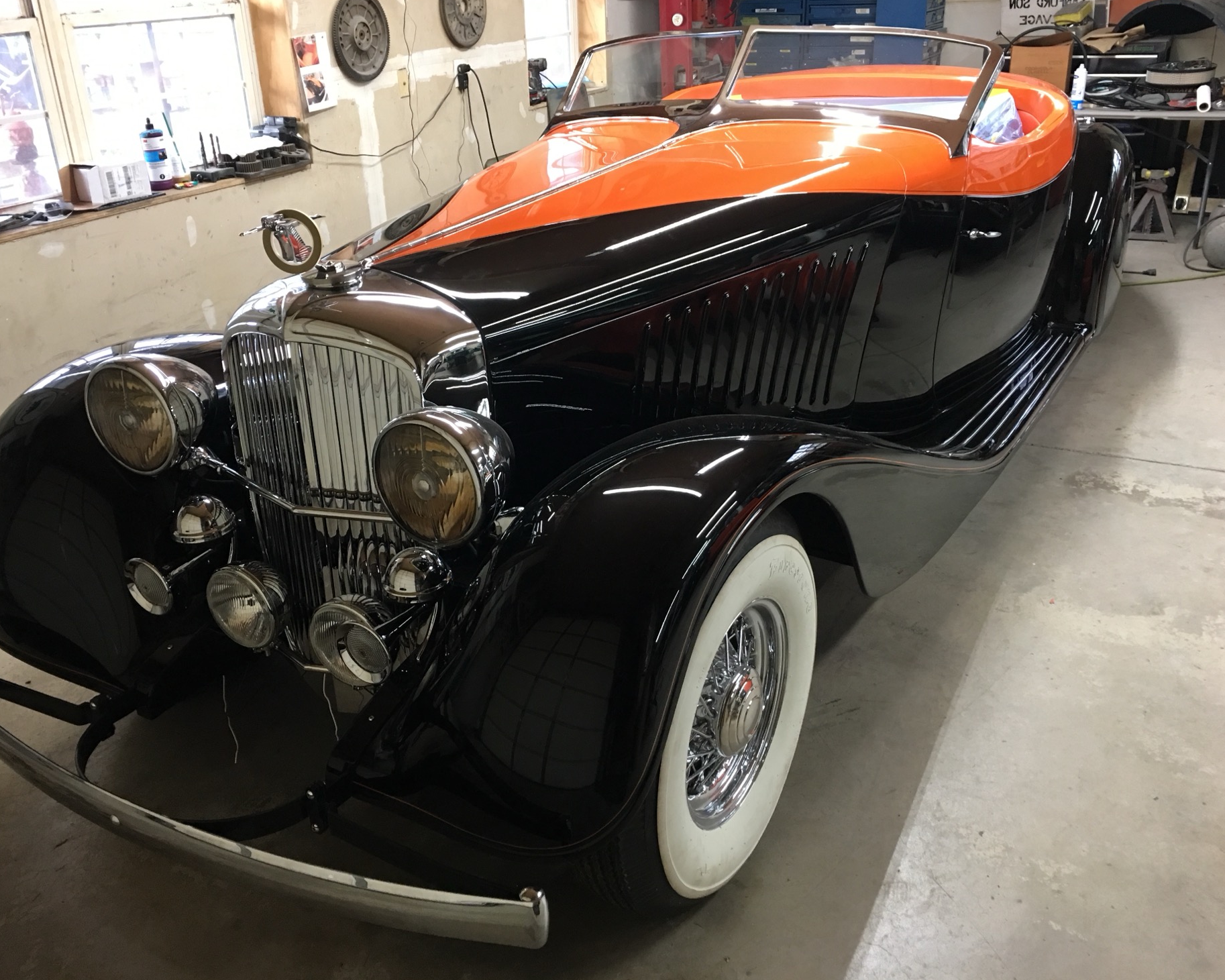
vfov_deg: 47.1
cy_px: 488
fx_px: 1124
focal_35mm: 31
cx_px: 590
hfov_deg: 57.2
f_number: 2.2
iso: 64
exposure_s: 1/15
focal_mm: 4.15
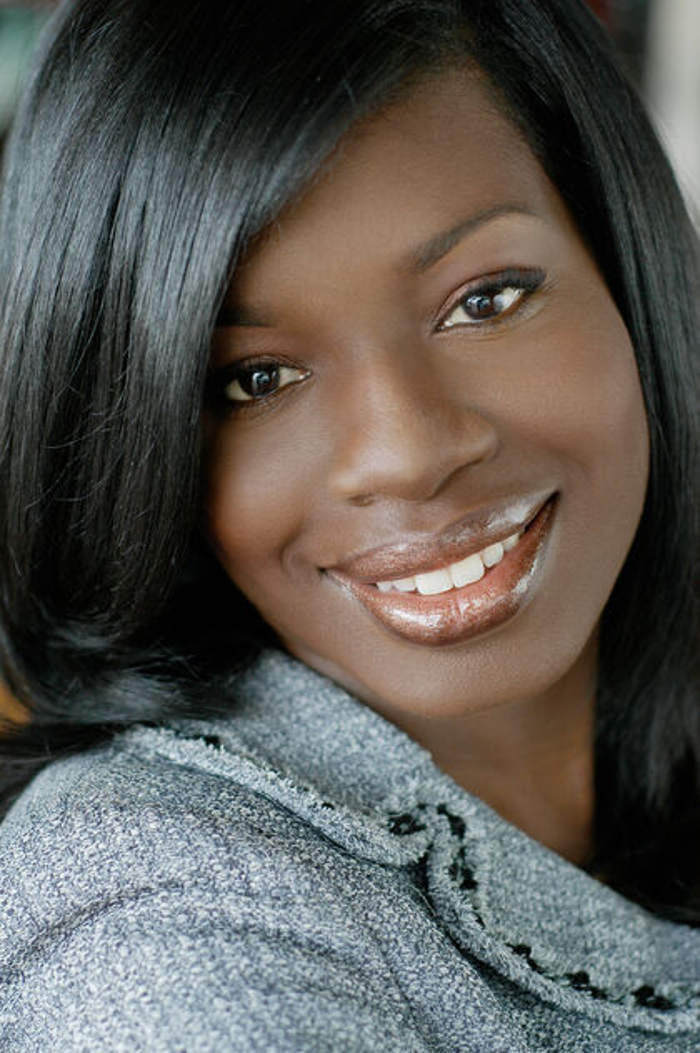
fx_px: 2192
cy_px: 526
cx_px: 350
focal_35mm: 75
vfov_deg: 27.0
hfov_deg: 18.1
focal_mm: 50
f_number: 2.5
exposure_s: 1/80
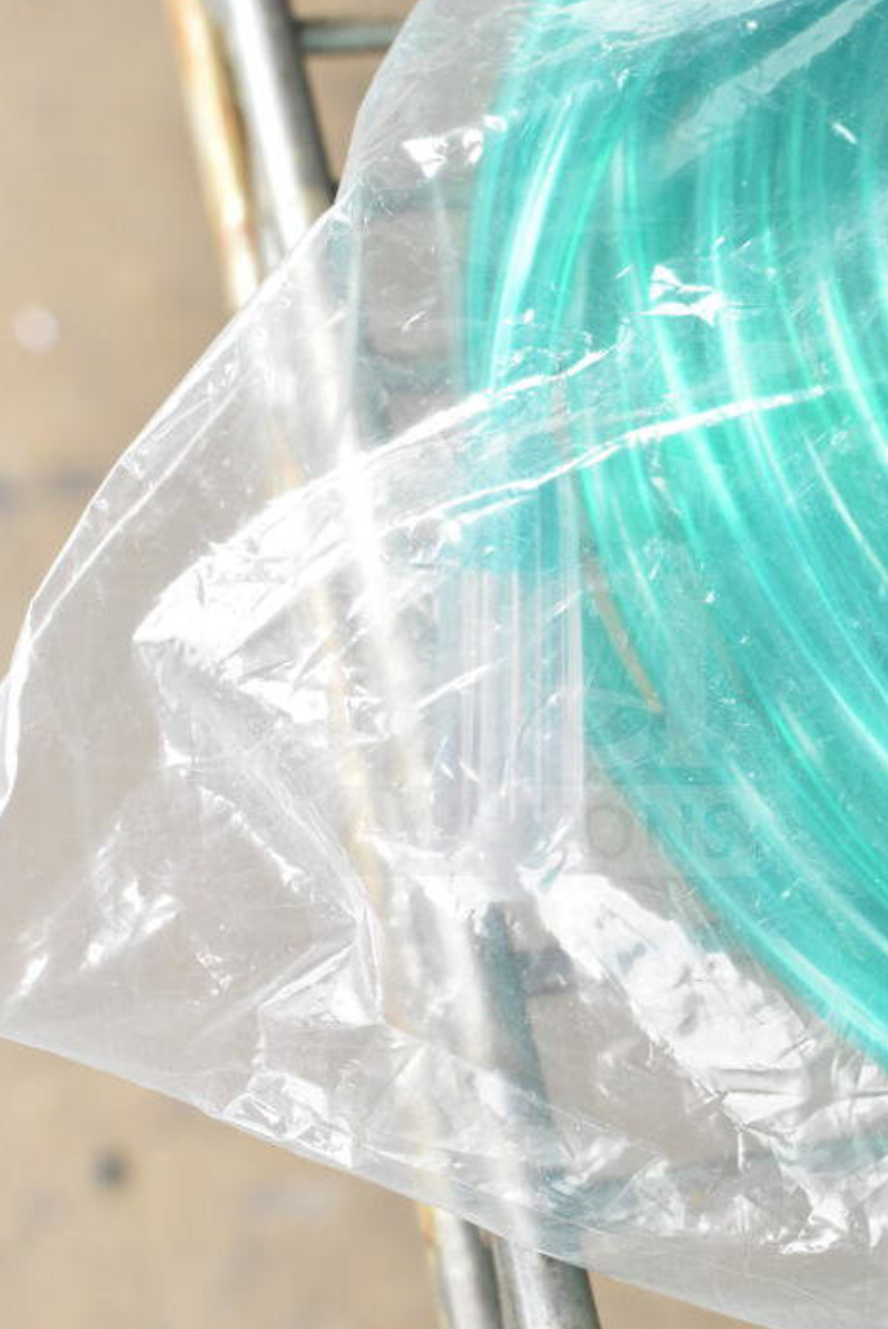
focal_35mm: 63
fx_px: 2327
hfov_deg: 21.6
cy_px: 724
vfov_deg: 31.9
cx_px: 540
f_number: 8
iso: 1600
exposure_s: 1/250
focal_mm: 32
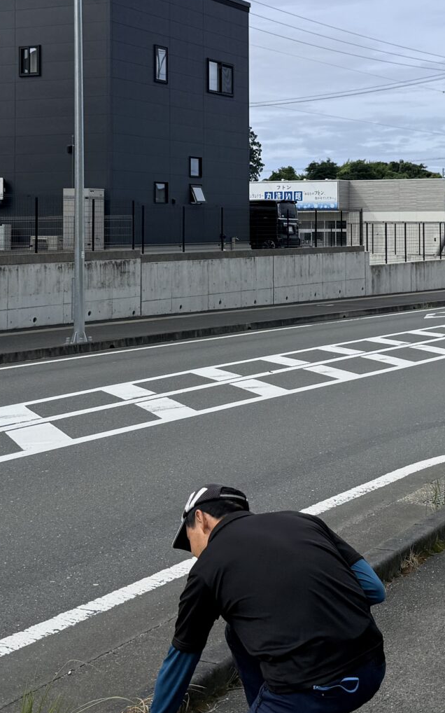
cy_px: 180
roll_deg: +0.2
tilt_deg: +3.2
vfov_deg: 31.4
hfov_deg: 20.2
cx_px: 314
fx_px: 1242
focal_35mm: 64
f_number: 1.78
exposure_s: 1/8130
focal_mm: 6.76
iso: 80
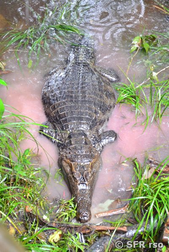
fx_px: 612
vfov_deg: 23.4
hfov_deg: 15.7
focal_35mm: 87
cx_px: 84
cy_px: 126
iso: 1000
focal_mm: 58
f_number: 5
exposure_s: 1/30
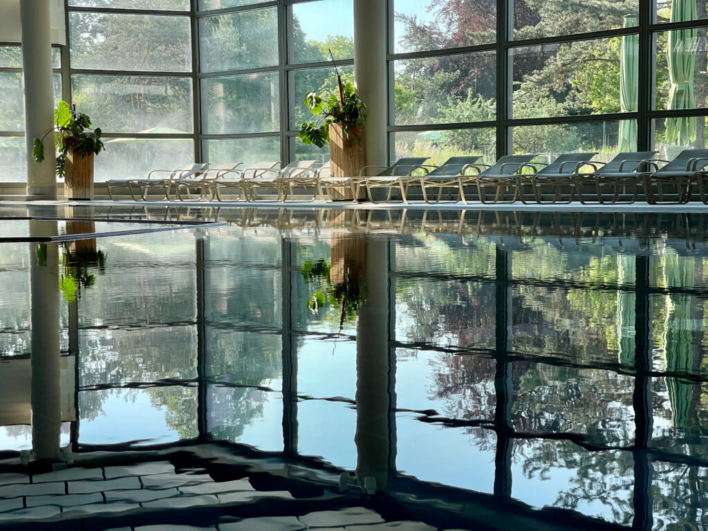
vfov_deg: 22.9
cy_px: 266
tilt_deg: -3.9
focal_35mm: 64
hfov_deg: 30.3
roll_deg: +0.2
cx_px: 354
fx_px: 1309
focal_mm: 7.5
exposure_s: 1/233
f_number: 2.2
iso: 20
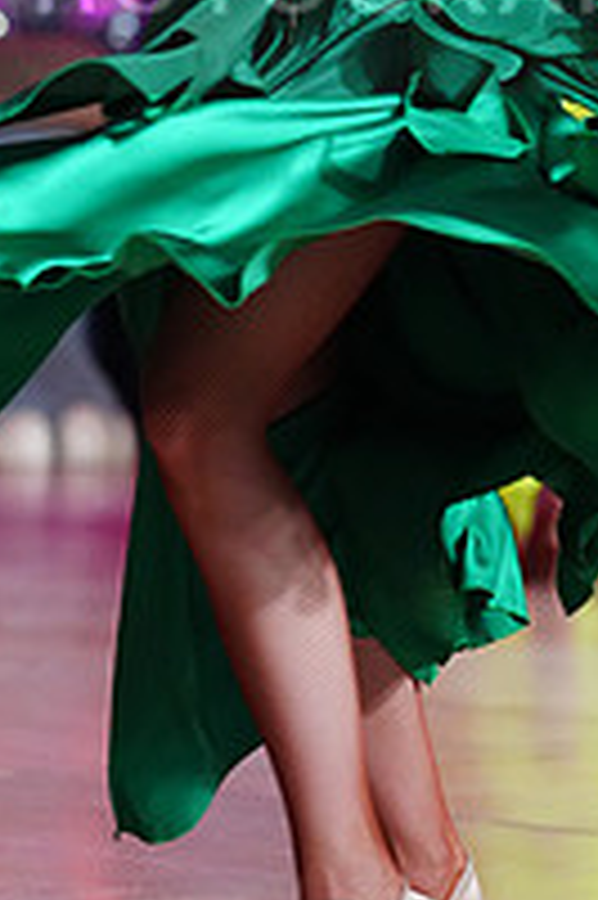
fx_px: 10058
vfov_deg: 5.1
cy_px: -54
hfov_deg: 3.4
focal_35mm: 403
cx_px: 236
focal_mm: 139
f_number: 3.5
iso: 4000
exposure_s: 1/400
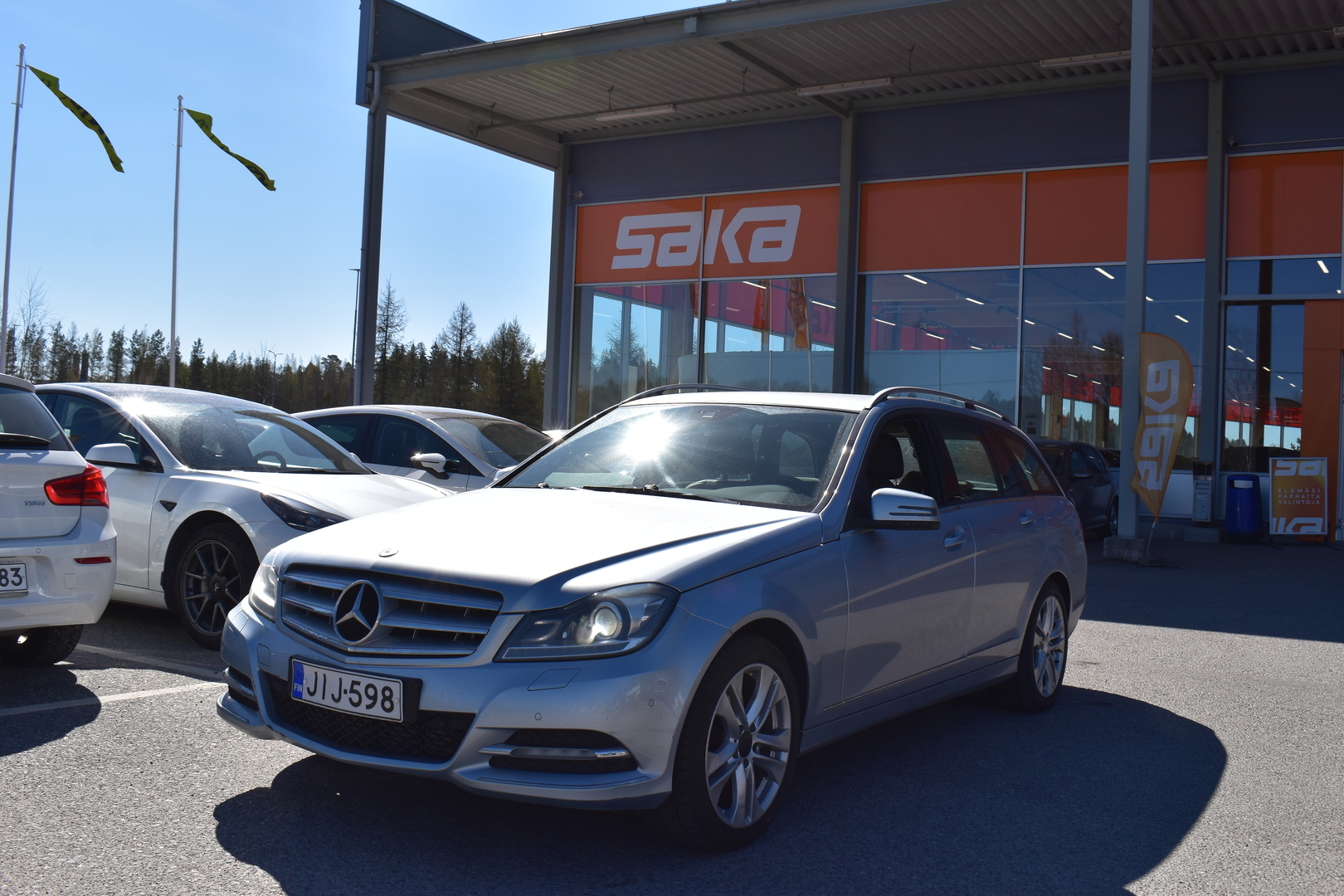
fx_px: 1288
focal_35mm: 34
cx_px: 672
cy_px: 448
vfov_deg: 38.4
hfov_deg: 55.1
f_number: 11
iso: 220
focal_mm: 23
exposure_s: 1/500
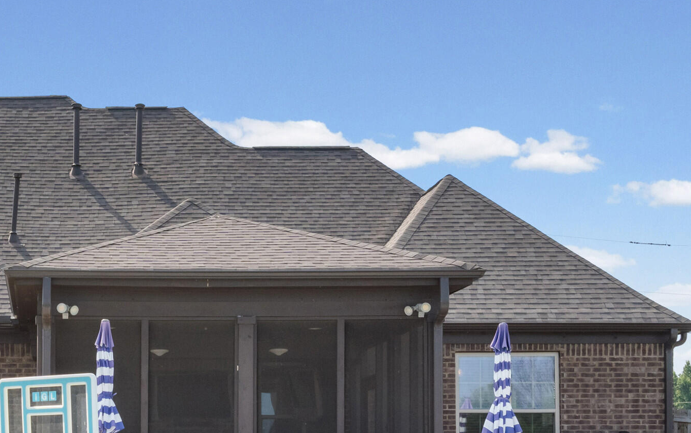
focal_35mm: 77
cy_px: 338
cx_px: 110
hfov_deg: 26.2
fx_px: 1450
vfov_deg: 16.8
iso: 1000
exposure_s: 1/4000
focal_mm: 35
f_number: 9.5
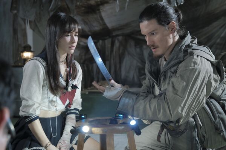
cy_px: 75
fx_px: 314
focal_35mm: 50
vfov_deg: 27.0
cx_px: 113
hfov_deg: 39.6
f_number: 2.8
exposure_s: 1/100
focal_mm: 33.2
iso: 5000
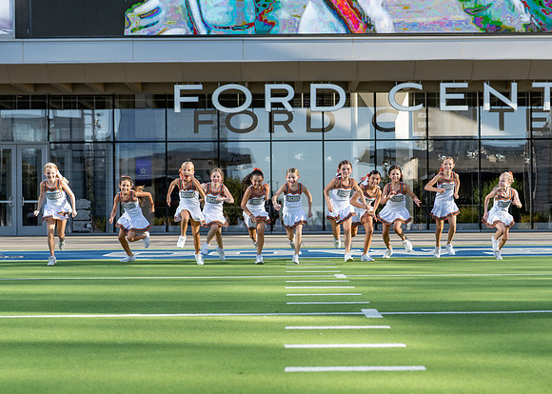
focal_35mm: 78
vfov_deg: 18.2
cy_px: 223
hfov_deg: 25.3
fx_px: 1229
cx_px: 296
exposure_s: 1/1250
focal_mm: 50
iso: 160
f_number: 2.8
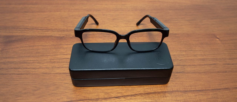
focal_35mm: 31
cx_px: 122
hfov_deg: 66.1
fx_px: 182
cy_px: 52
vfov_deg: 31.2
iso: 250
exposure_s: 1/60
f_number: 2.8
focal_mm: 12
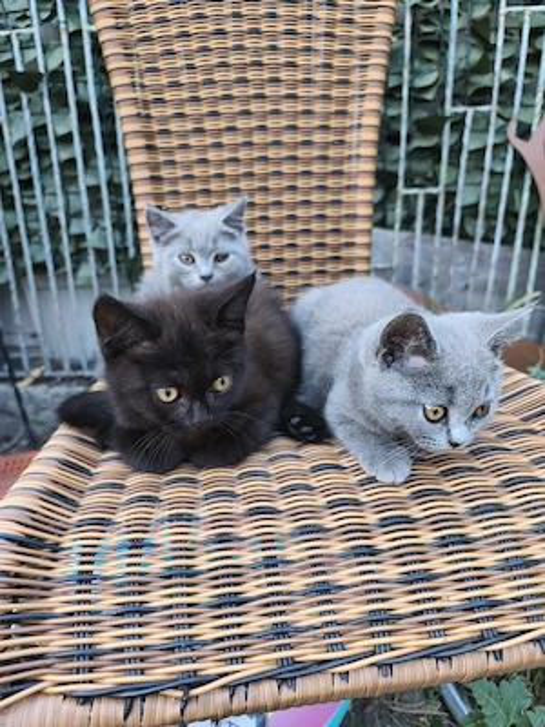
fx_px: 483
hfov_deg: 58.9
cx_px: 272
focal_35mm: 23
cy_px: 364
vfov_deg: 73.9
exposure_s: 1/50.3
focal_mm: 6.14
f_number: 1.65
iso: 400
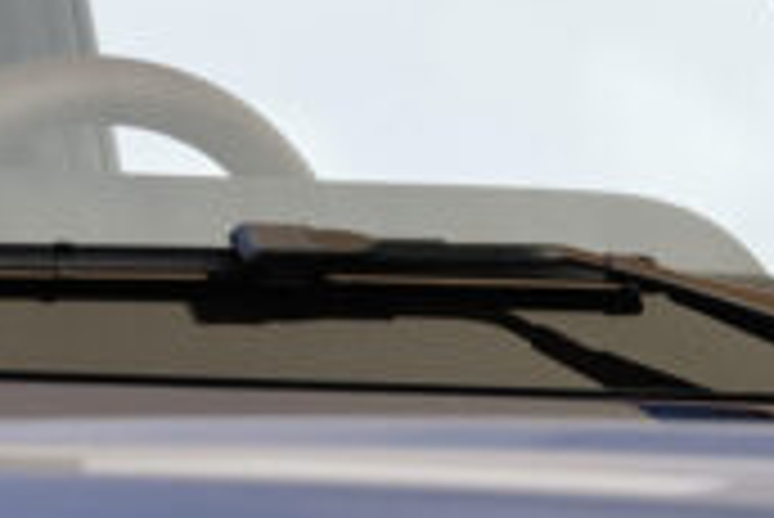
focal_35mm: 606
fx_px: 13040
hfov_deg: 3.4
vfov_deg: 2.3
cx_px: 1683
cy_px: 448
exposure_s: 1/100
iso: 100
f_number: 4
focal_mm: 102
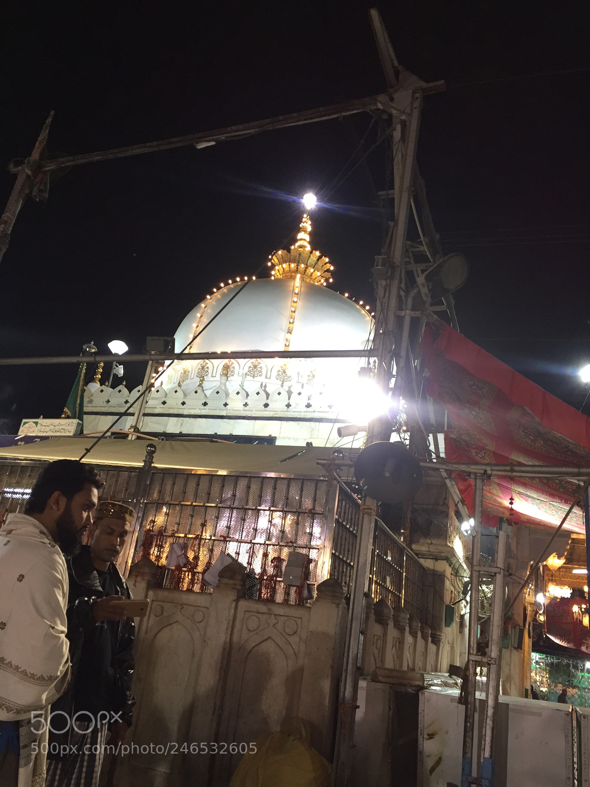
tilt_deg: +23.3
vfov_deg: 61.7
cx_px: 295
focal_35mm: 29
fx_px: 659
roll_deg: -8.2
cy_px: 394
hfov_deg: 48.2
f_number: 2.2
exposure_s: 1/33
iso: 125
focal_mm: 4.15
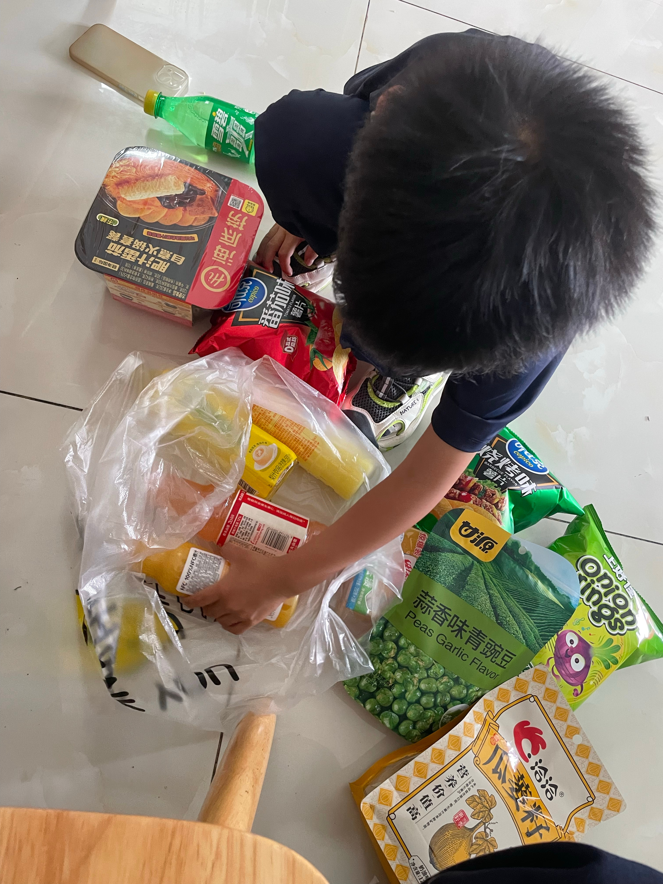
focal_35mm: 26
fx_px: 664
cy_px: 442
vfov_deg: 67.3
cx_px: 332
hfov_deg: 53.1
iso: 250
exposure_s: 1/60
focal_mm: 4.2
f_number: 1.6
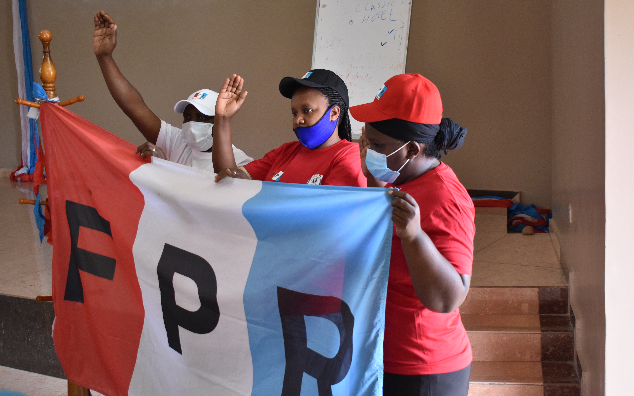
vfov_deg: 24.9
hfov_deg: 38.9
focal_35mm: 52
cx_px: 317
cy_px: 202
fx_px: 898
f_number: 5
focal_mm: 34
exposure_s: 1/100
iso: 1250
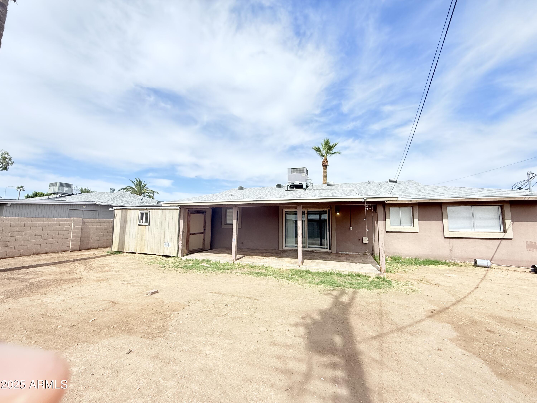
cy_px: 202
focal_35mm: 14
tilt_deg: +5.9
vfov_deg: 85.7
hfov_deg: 102.1
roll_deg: -0.3
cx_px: 268
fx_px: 217
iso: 64
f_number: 2.2
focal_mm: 2.22
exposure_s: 1/1001
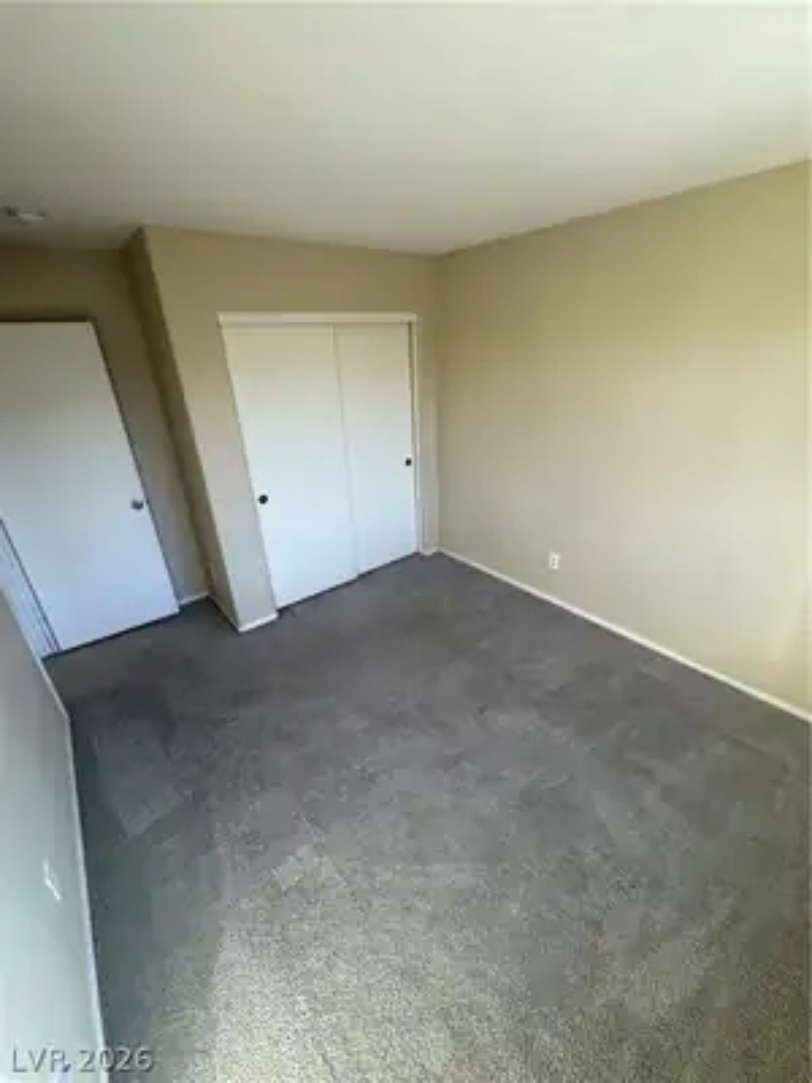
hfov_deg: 85.7
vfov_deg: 102.1
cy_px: 542
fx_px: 438
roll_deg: +4.2
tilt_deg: -24.7
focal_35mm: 14
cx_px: 406
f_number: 2.2
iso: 80
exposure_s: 1/99
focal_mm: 2.22
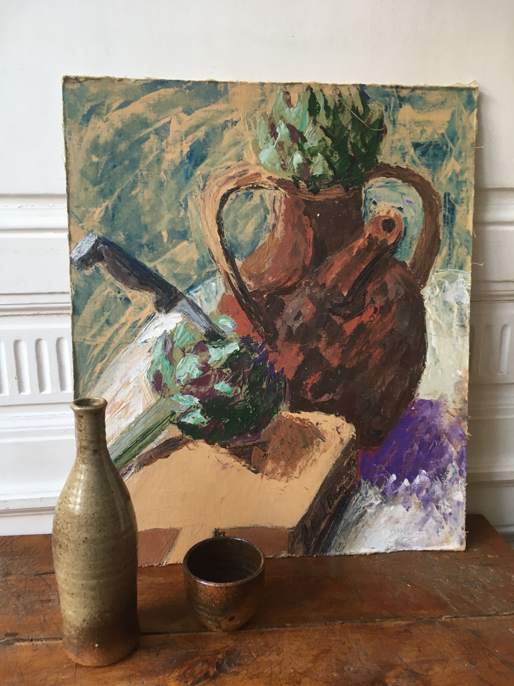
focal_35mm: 29
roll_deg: +1.6
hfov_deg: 48.2
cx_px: 257
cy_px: 343
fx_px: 574
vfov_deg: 61.7
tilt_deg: -23.4
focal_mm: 4.15
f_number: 2.2
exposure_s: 1/33
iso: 80
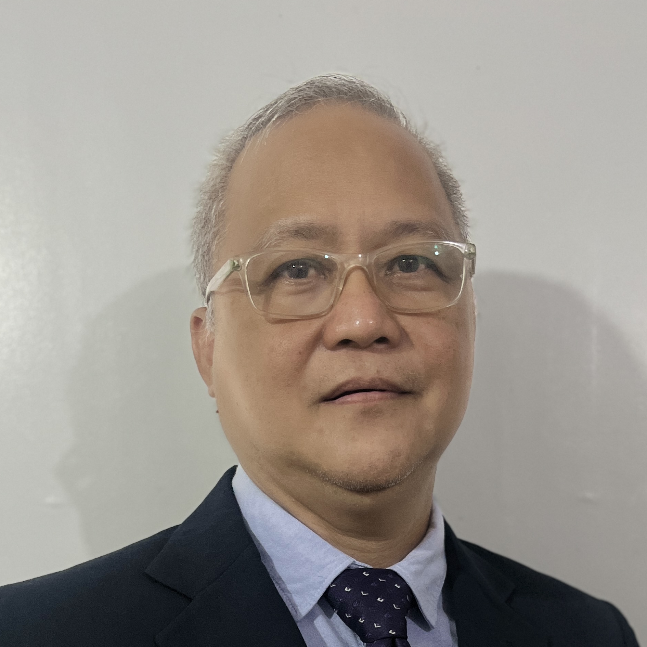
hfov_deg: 34.7
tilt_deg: -5.2
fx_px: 1036
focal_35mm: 49
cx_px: 354
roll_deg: +0.9
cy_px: 663
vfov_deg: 31.7
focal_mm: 5.1
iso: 250
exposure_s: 1/60
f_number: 1.6
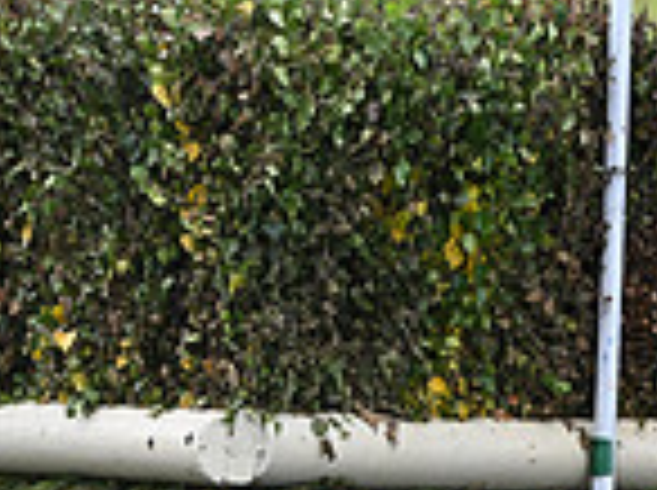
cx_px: 1264
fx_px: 11596
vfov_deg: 2.4
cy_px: 164
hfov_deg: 3.2
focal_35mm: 612
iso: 500
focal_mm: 160
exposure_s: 1/1250
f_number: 4.5
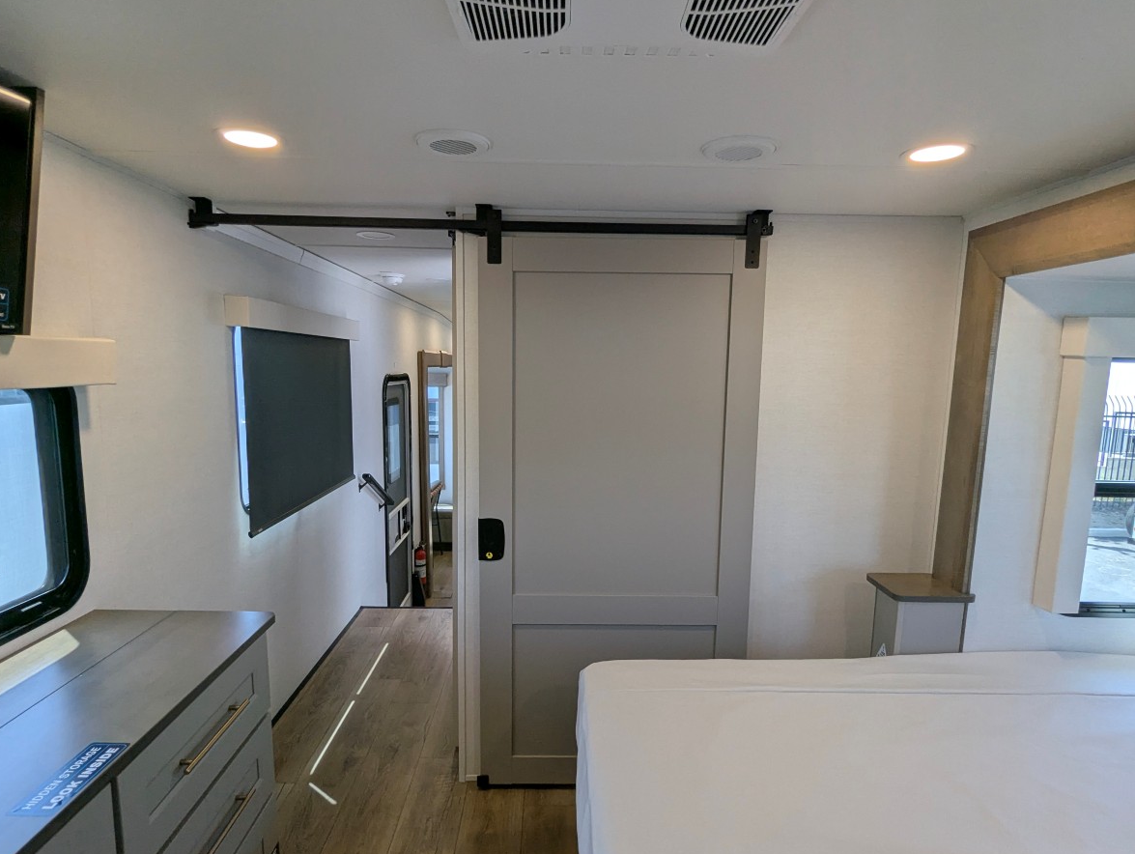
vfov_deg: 68.7
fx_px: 624
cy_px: 454
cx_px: 559
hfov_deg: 84.6
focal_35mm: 19
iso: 71
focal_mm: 2.35
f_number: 2.2
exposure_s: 1/163
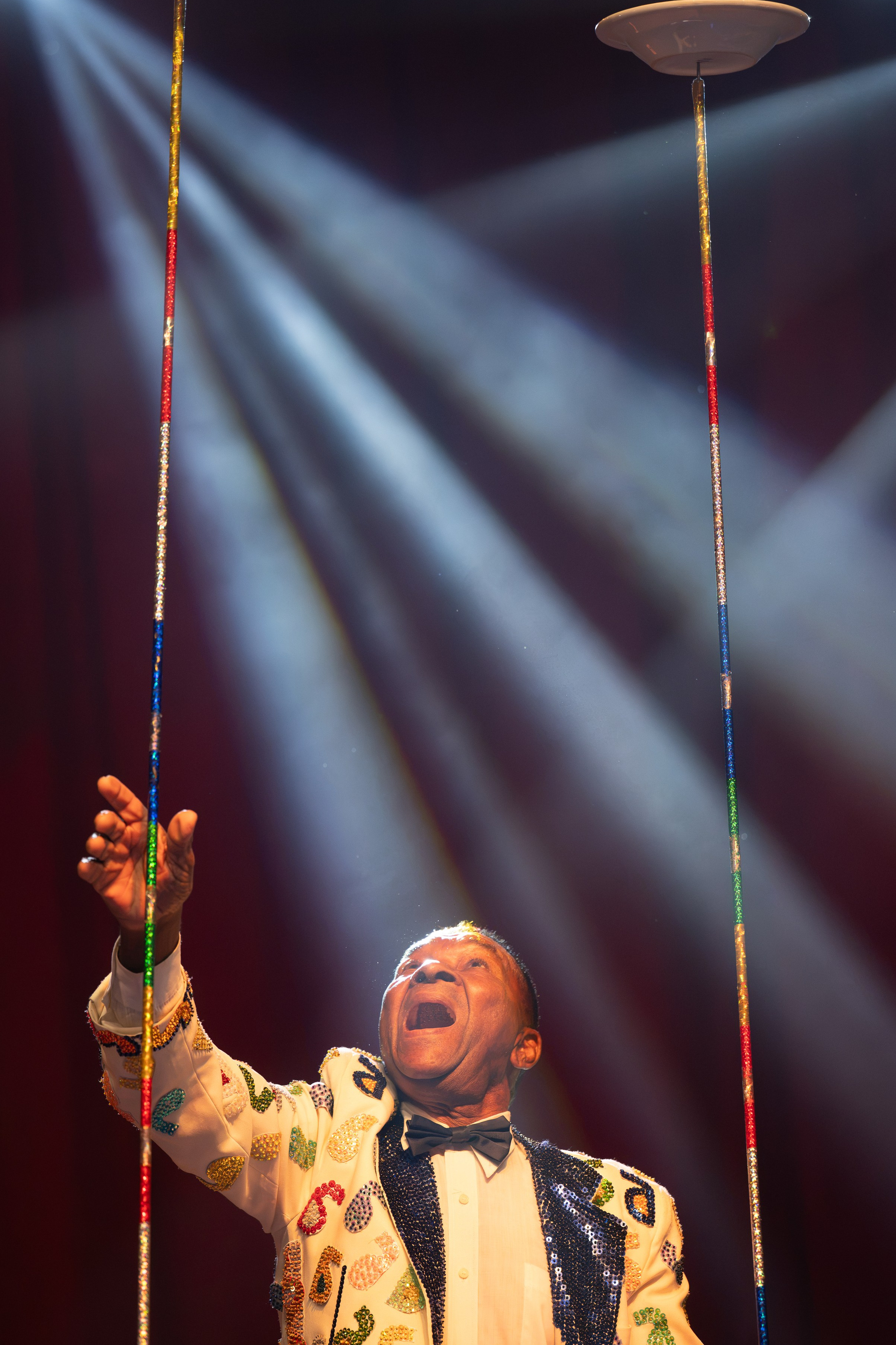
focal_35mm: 148
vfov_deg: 13.9
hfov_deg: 9.3
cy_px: 644
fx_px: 5524
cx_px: 408
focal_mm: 130
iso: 5000
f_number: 2.8
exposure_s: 1/800
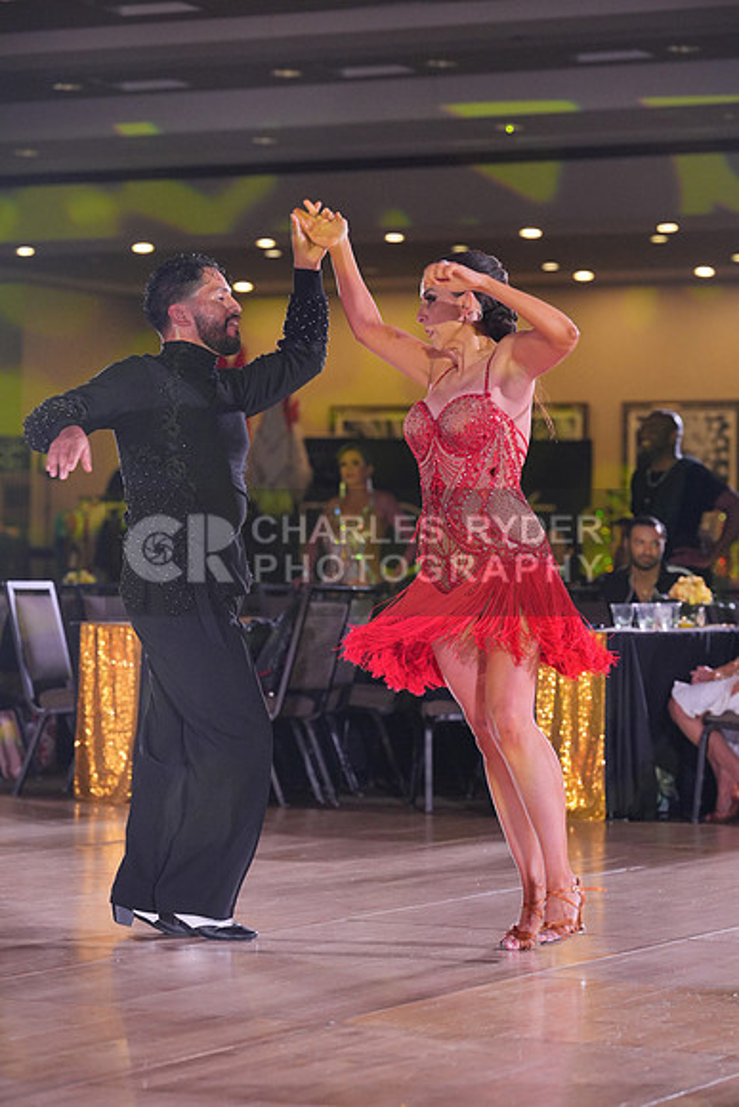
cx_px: 370
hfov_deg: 12.5
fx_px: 3385
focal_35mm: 110
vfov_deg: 18.6
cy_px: 554
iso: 2500
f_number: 4
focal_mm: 110
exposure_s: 1/400
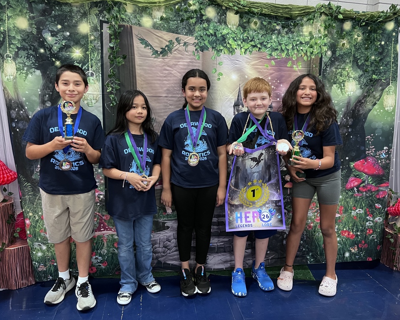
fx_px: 331
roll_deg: -3.0
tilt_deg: -11.2
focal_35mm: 28
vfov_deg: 51.5
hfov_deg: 62.2
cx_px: 212
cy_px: 157
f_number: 1.5
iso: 320
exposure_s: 1/60
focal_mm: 5.7
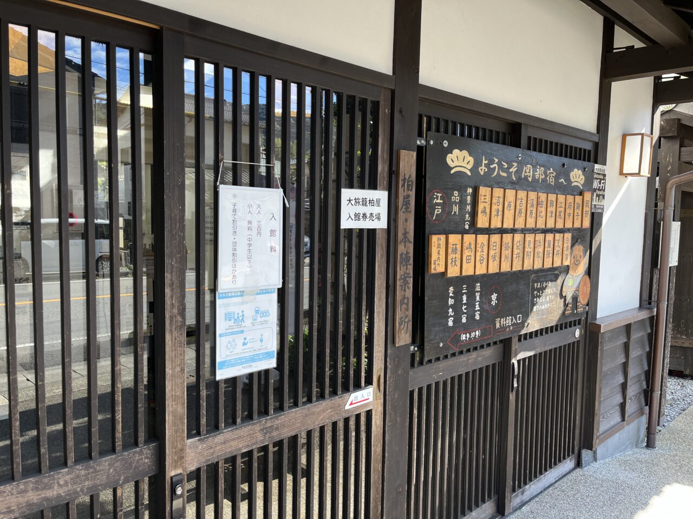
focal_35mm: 26
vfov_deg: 53.1
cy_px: 260
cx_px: 346
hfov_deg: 67.3
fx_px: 521
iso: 40
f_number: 1.6
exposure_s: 1/229
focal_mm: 5.1
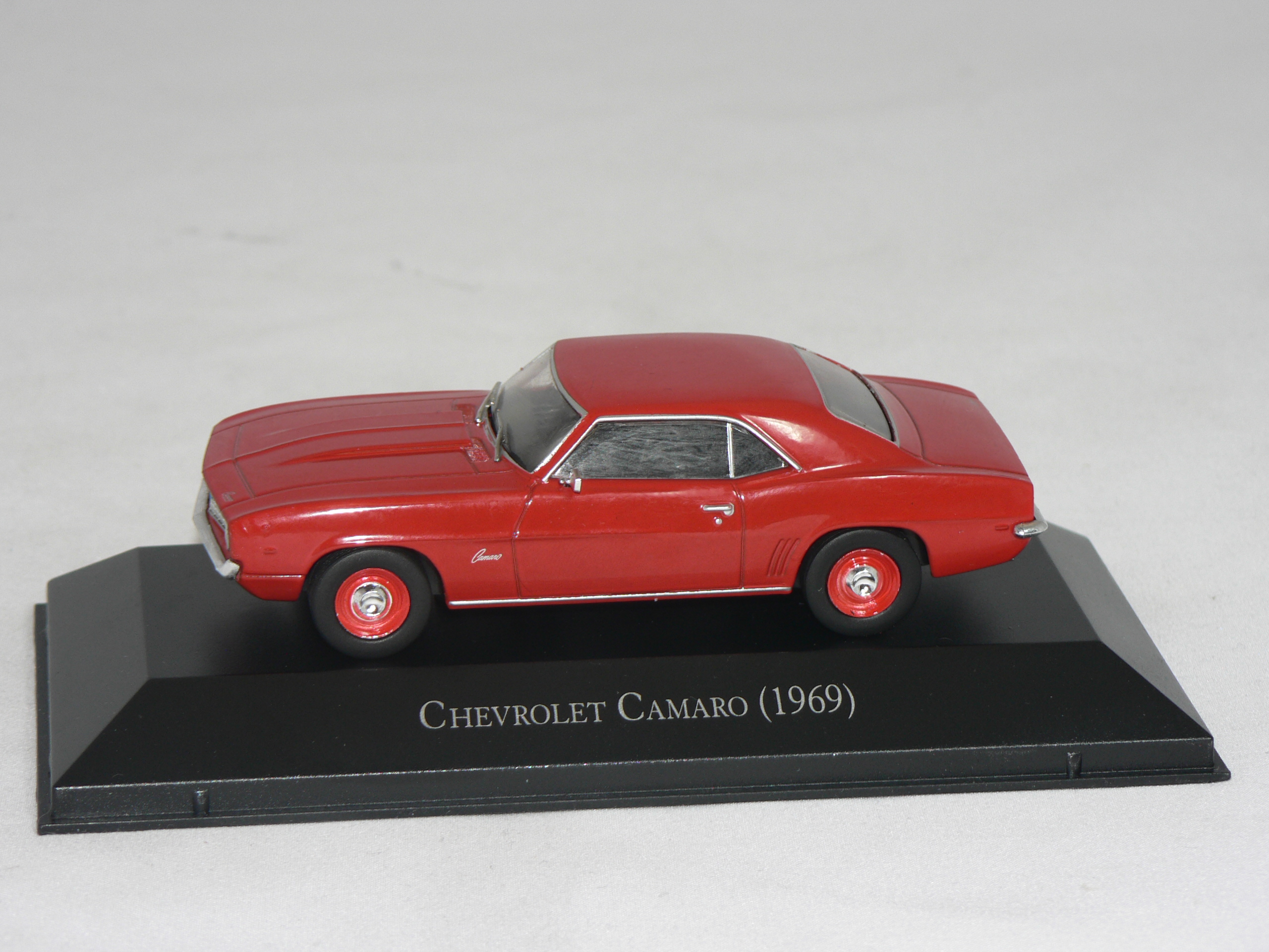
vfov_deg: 12.1
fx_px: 4472
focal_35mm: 122
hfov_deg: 16.1
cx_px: 634
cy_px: 476
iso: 80
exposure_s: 1/60
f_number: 3.2
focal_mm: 20.3
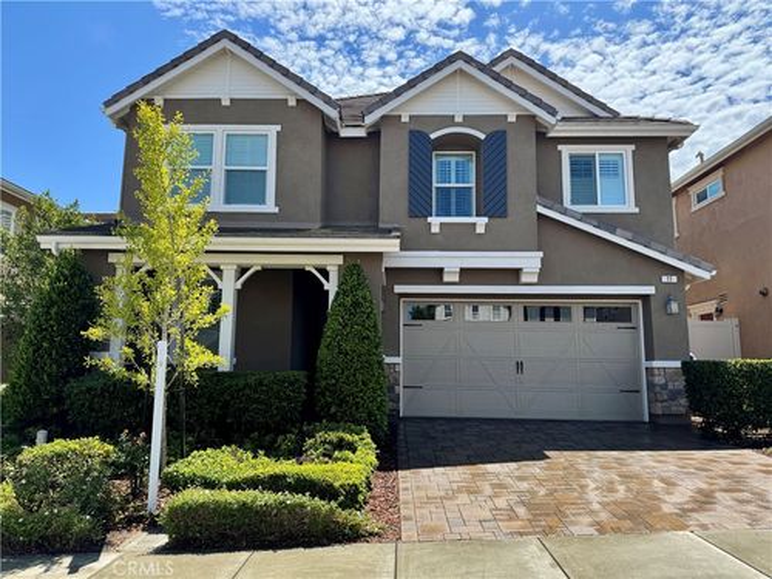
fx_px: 535
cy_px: 290
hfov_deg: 71.6
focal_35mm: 24
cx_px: 386
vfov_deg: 56.8
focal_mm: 6.76
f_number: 1.78
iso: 80
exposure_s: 1/1923
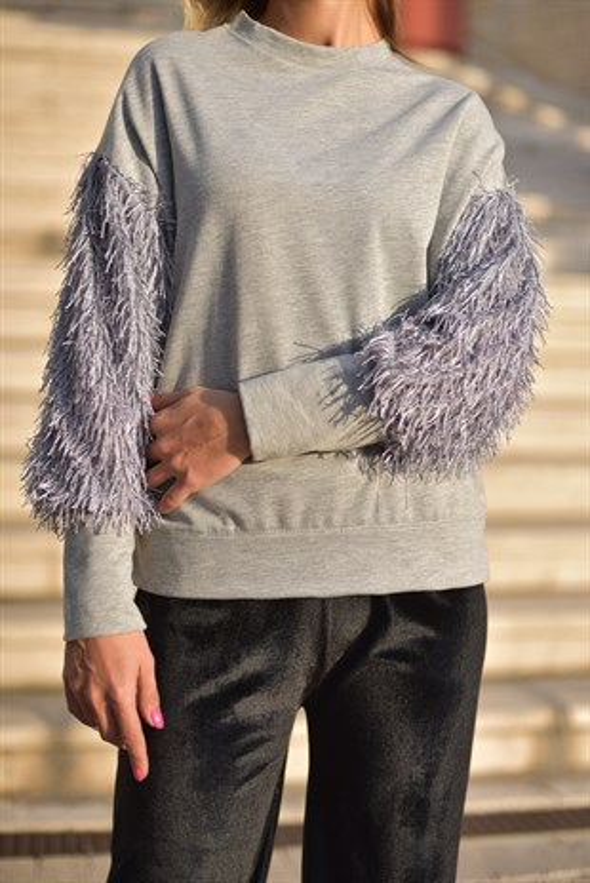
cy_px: 442
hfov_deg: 27.0
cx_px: 295
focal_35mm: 50
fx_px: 1227
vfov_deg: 39.6
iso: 400
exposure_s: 1/8000
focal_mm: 50
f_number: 2
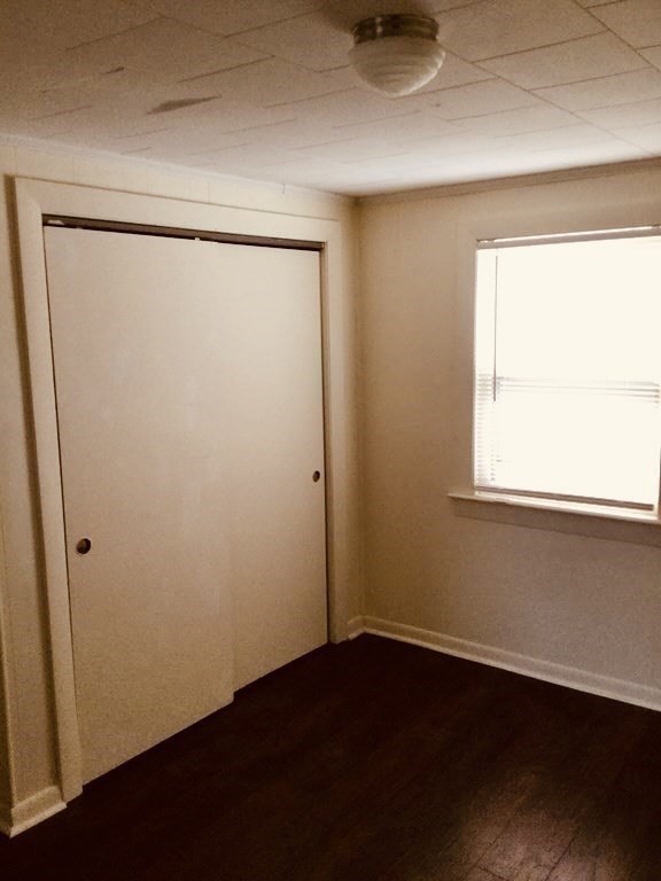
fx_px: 789
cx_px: 330
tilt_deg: -9.8
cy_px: 440
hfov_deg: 45.4
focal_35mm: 31
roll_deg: +2.3
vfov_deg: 58.4
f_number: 2.4
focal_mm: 3.3
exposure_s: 1/30
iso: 32
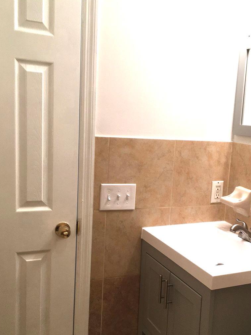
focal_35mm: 43
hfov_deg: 33.3
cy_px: 197
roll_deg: -3.2
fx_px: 416
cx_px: 170
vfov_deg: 43.7
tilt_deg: -11.4
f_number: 2.2
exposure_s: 1/60
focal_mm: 4.15
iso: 32
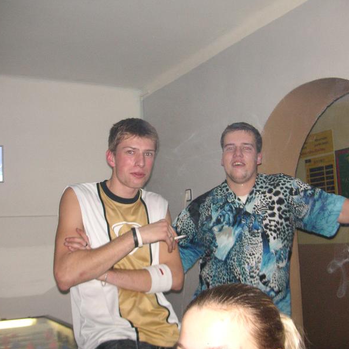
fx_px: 502
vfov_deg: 38.3
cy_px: 175
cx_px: 189
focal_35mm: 44
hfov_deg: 38.3
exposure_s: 1/45
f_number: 2.8
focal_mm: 6.1
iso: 160
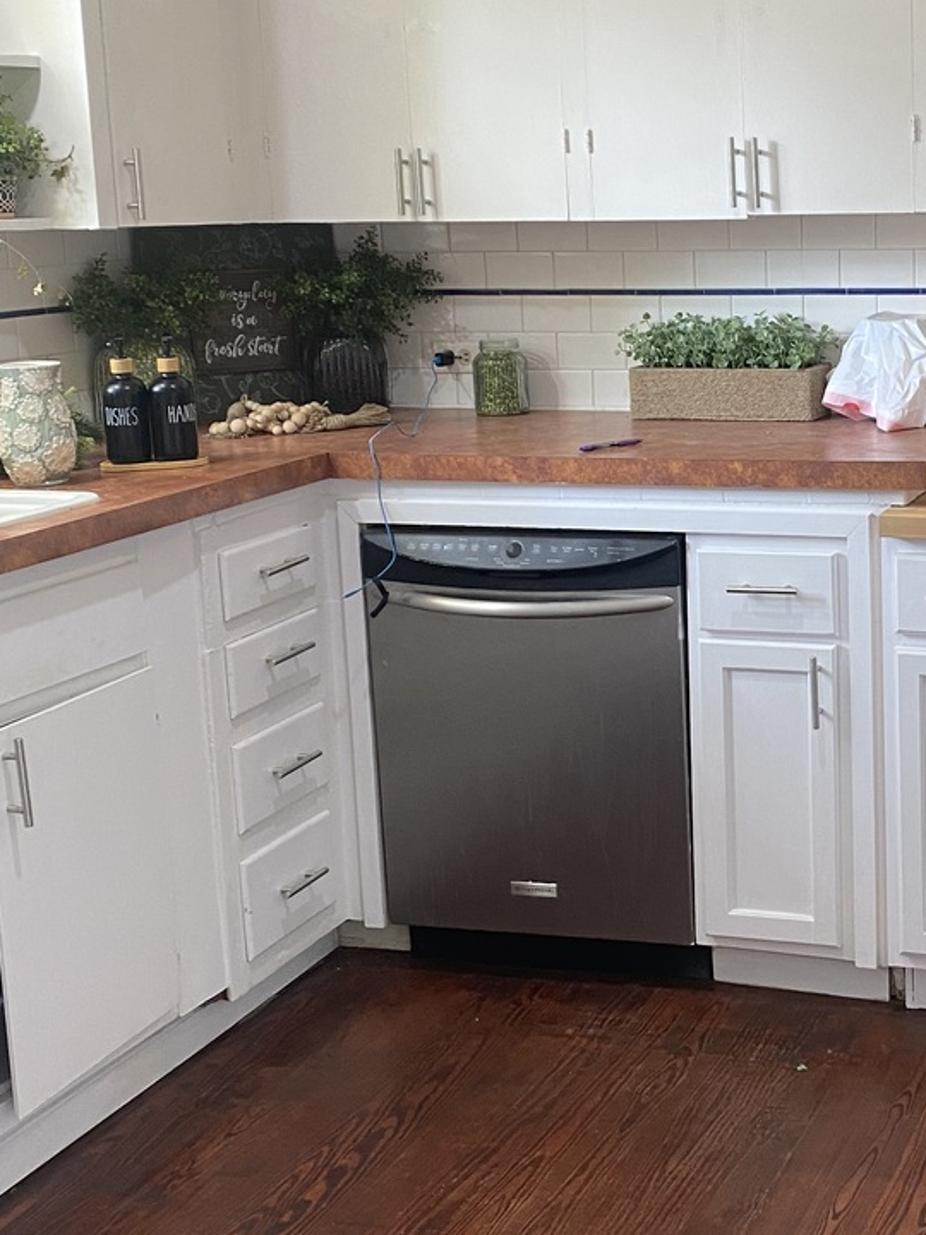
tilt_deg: -8.5
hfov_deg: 26.7
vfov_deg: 36.7
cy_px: 523
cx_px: 890
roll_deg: +0.5
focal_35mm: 52
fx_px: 1855
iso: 100
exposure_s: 1/60
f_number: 1.8
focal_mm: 4.25
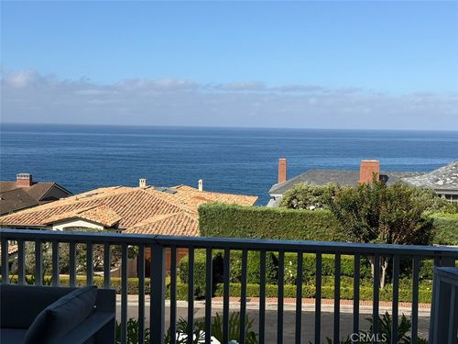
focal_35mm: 48
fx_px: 635
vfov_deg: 30.3
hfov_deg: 39.7
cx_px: 229
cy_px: 172
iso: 64
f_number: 1.78
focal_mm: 6.76
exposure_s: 1/5587
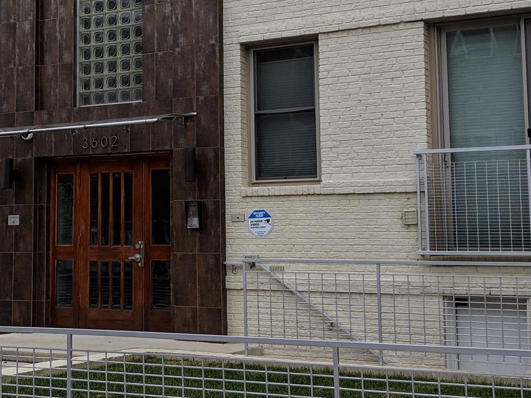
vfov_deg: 22.9
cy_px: 144
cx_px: 136
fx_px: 982
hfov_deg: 29.8
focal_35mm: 64
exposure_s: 1/1235
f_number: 1.8
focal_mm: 4.44
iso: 55
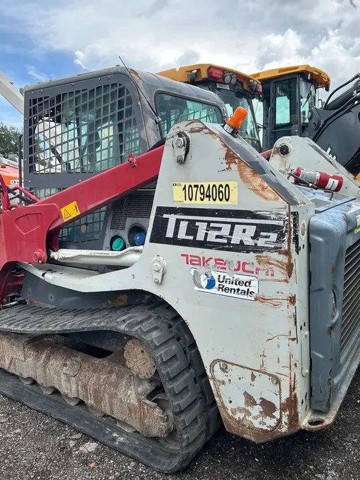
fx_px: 388
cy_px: 245
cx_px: 192
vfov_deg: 63.4
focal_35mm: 28
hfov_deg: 49.7
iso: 50
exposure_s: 1/1488
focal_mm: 5.7
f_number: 1.5
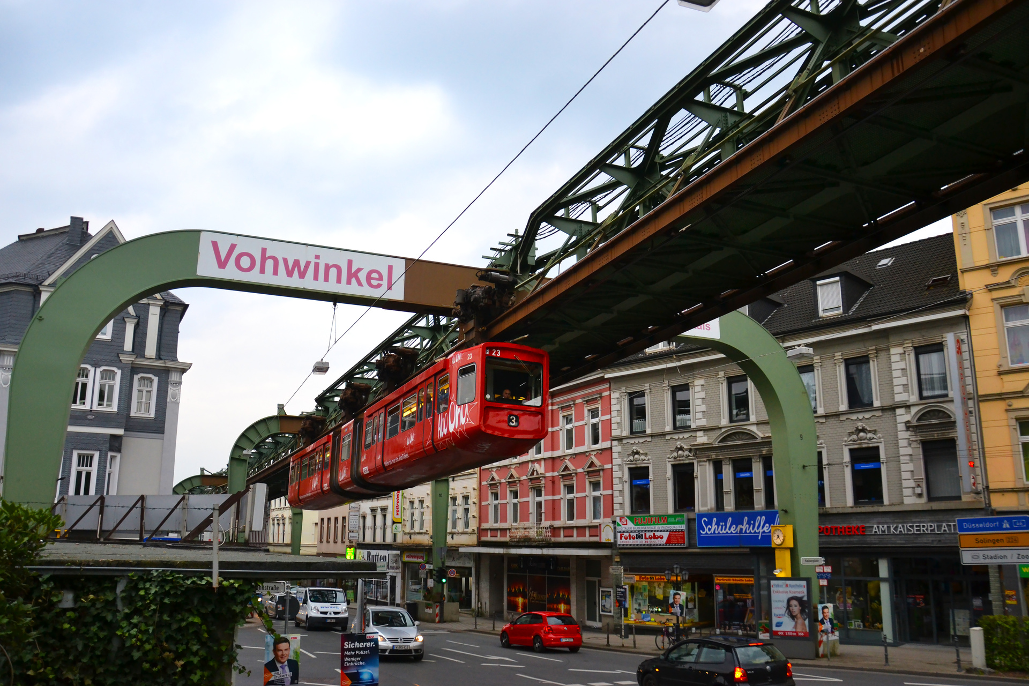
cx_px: 514
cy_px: 343
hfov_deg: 67.4
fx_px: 772
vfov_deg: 47.9
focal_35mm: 27
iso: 800
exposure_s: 1/500
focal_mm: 18
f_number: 3.5
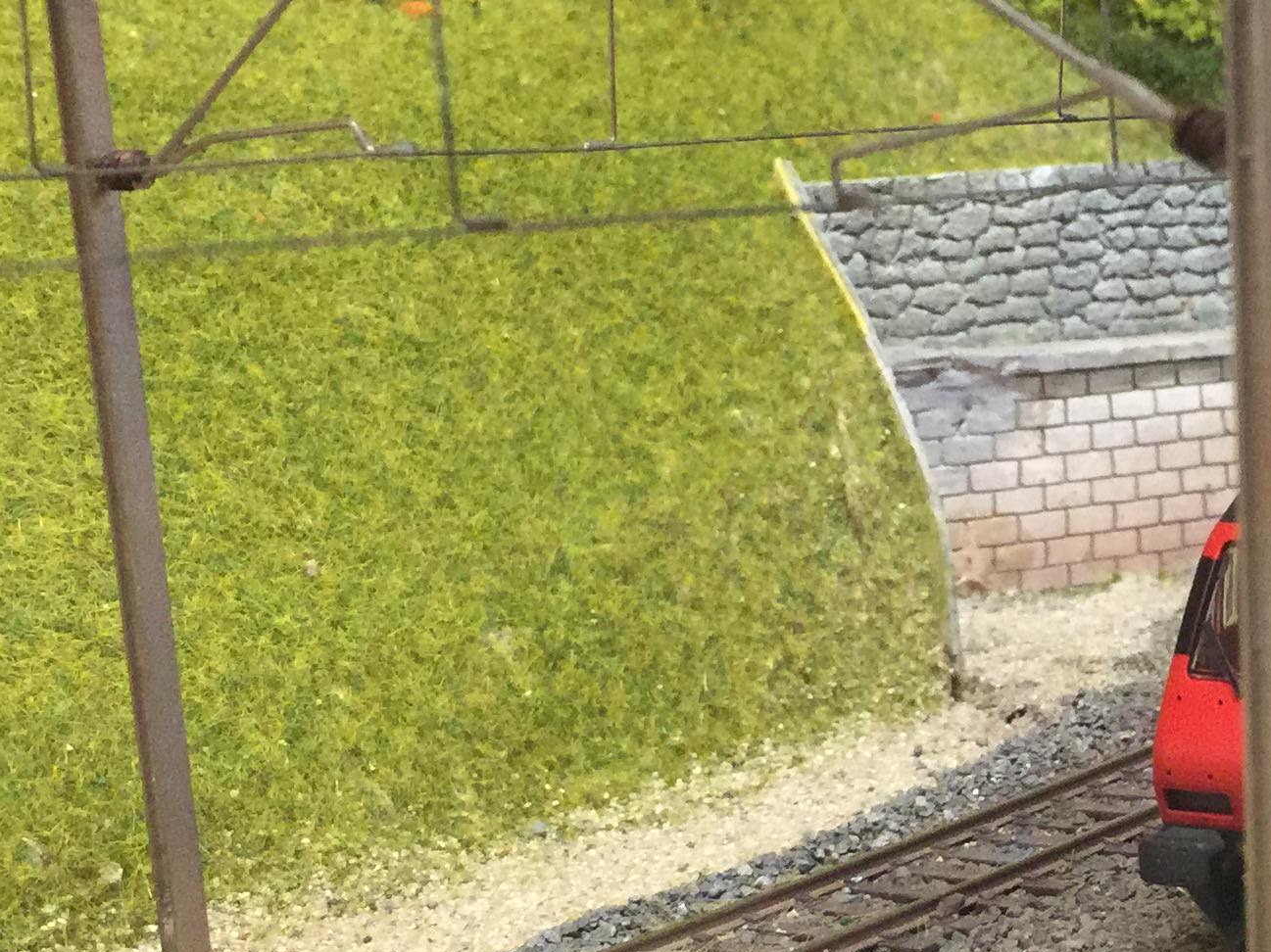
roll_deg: -1.7
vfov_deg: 20.1
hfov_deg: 25.6
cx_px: 1222
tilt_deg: -10.4
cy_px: 588
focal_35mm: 73
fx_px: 2680
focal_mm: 4.15
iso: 250
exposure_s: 1/33
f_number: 2.2
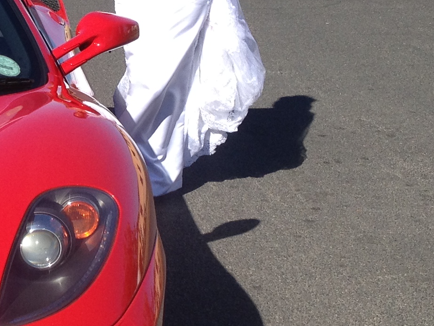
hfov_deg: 15.3
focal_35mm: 124
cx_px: -83
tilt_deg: -16.6
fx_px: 1555
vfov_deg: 12.0
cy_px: 167
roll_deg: -4.2
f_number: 2.4
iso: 50
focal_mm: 4.28
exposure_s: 1/1623
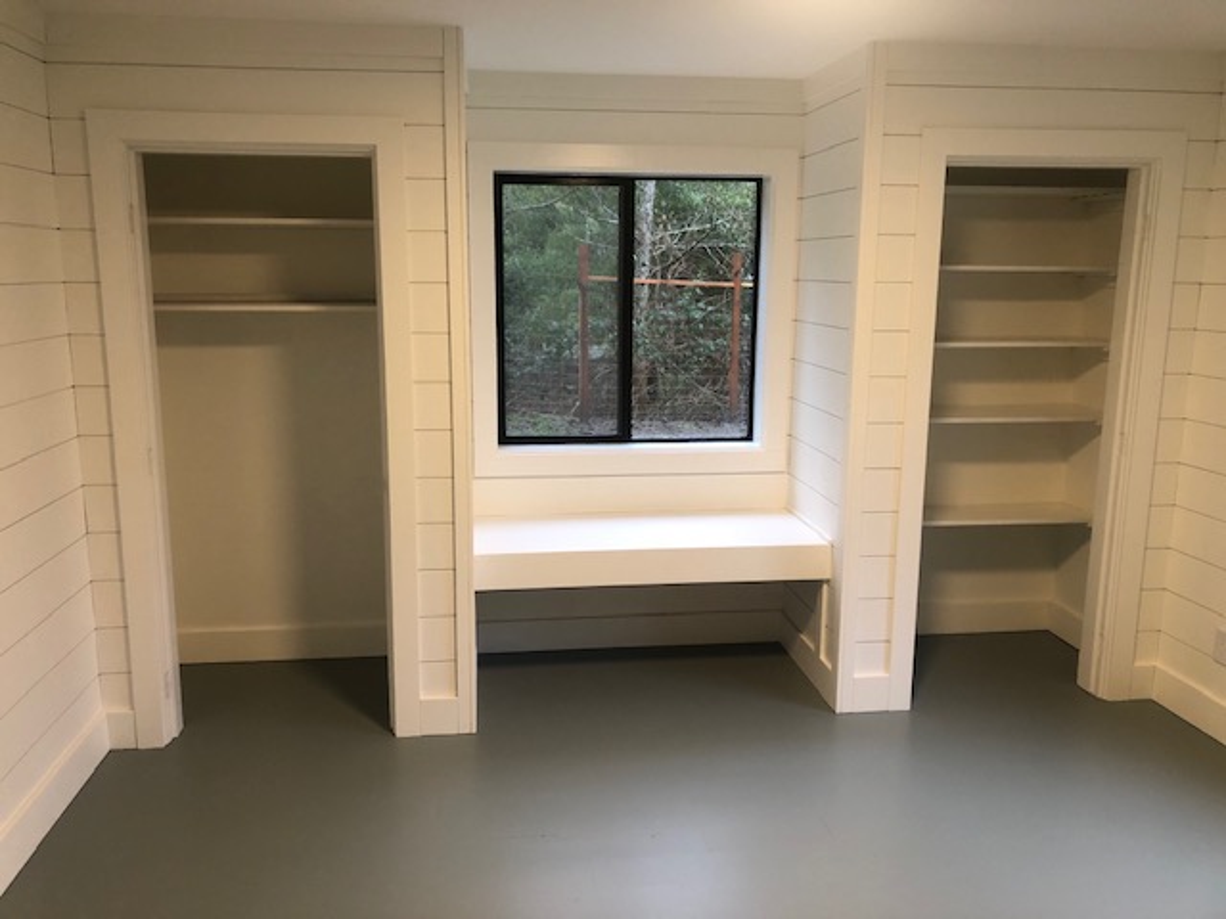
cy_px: 460
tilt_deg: -9.7
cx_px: 613
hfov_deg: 63.4
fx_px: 992
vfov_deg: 49.7
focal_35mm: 28
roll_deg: -0.6
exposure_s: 1/30
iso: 40
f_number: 1.8
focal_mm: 3.99
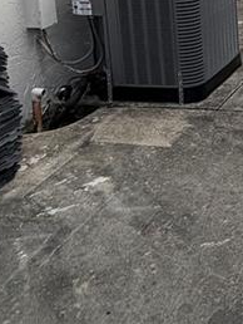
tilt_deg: -10.6
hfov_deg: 19.6
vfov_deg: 27.7
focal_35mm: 65
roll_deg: +1.0
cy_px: -16
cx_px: 366
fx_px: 607
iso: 40
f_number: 2.2
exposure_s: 1/742
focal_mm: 2.22
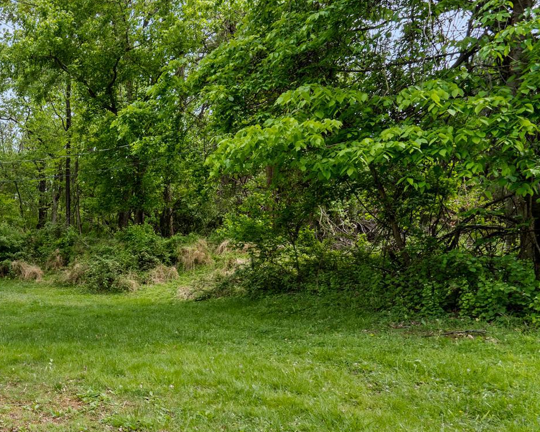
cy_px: 268
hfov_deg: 43.8
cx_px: -34
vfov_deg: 44.2
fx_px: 528
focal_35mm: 33
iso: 640
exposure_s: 1/100
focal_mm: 16
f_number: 8
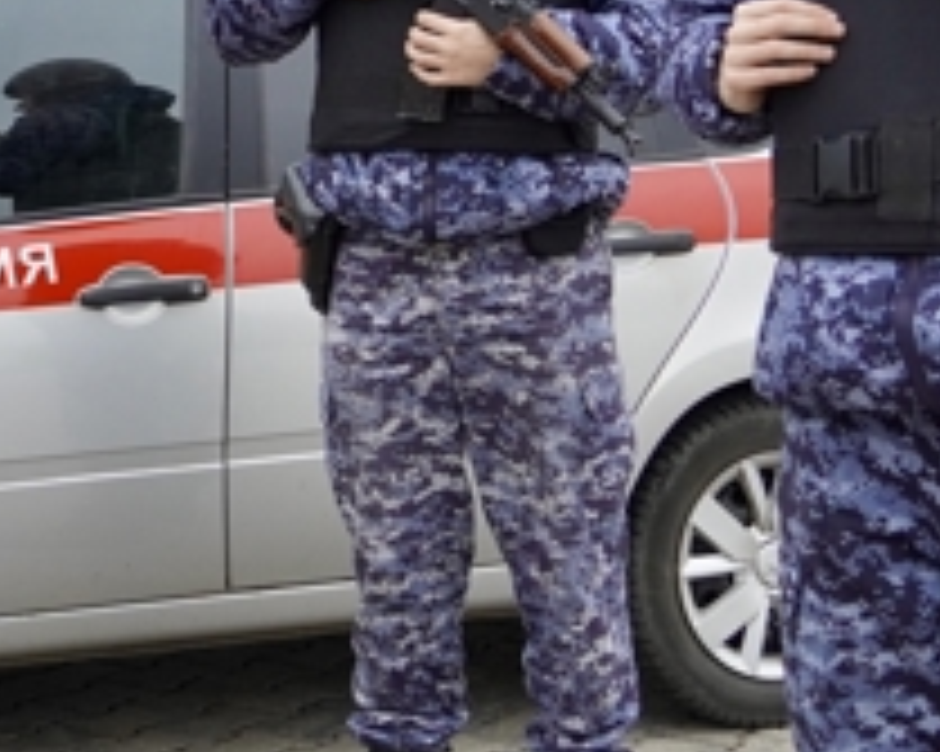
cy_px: -230
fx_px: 3087
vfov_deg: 13.4
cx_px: 94
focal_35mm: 111
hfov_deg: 17.1
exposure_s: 1/160
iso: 500
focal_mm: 22
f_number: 4
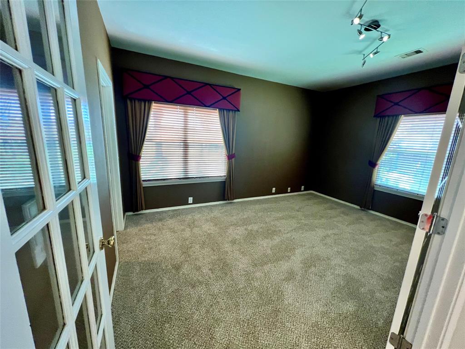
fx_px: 175
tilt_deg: -12.2
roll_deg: -2.6
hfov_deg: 106.2
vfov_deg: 89.9
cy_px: 174
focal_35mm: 13
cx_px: 232
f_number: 1.8
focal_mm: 1.57
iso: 250
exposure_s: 1/60
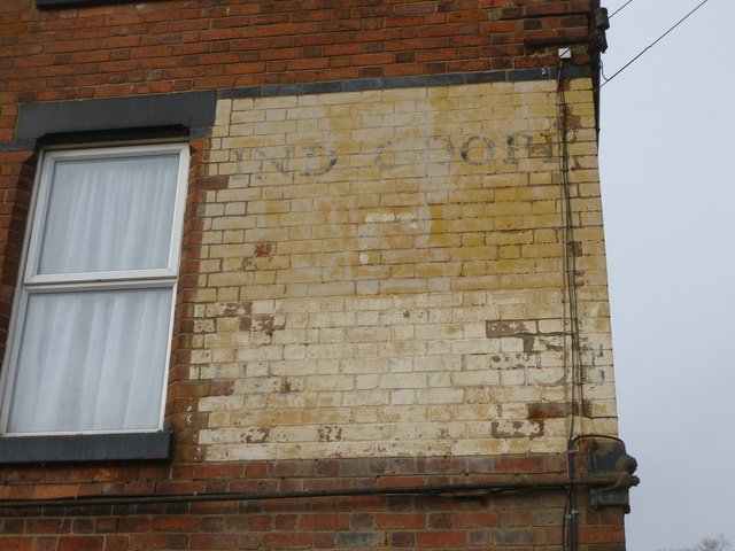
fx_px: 1210
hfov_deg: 33.8
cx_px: 368
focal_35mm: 57
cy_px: 276
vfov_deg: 25.7
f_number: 4
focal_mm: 10.2
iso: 125
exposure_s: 1/500
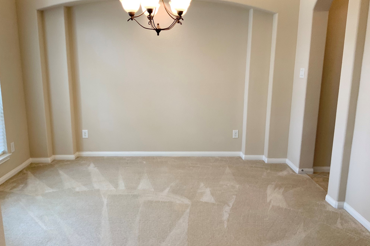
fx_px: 319
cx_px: 185
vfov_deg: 42.3
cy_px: 129
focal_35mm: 31
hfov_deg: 60.3
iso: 64
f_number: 1.8
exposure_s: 1/60
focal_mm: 3
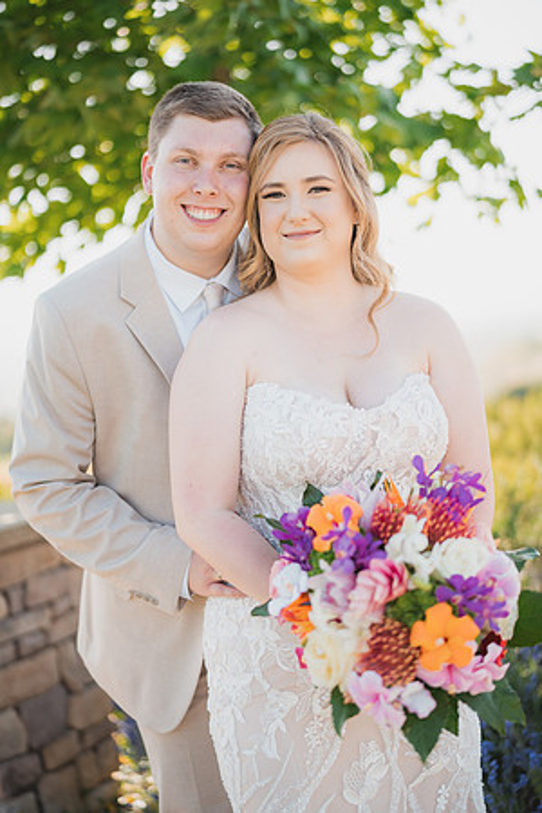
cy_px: 406
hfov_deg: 27.0
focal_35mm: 50
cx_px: 271
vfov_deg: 39.6
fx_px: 1129
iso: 125
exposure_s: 1/1600
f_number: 1.4
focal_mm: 50
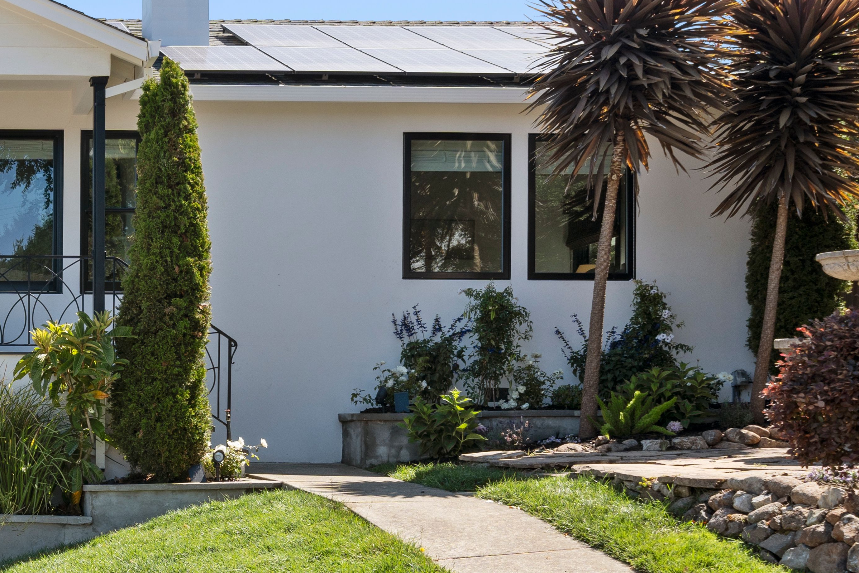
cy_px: 407
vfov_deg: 22.1
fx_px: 1455
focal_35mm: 61
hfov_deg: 30.1
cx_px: -46
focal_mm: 24
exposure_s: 1/250
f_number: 8
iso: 100
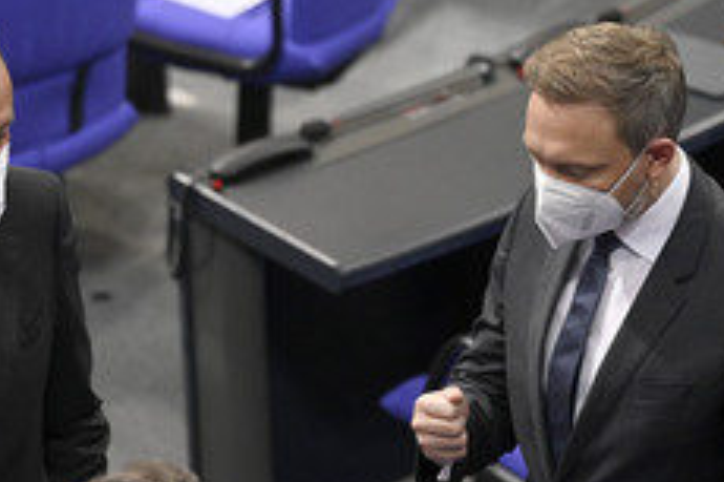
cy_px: 391
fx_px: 5908
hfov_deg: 7.0
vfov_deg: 4.7
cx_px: 269
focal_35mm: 294
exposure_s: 1/320
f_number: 3.5
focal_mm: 150
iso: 5000
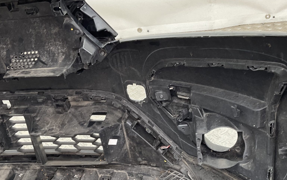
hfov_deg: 39.5
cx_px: 164
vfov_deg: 24.6
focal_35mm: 51
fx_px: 399
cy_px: 161
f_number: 1.8
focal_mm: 3
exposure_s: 1/50
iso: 40
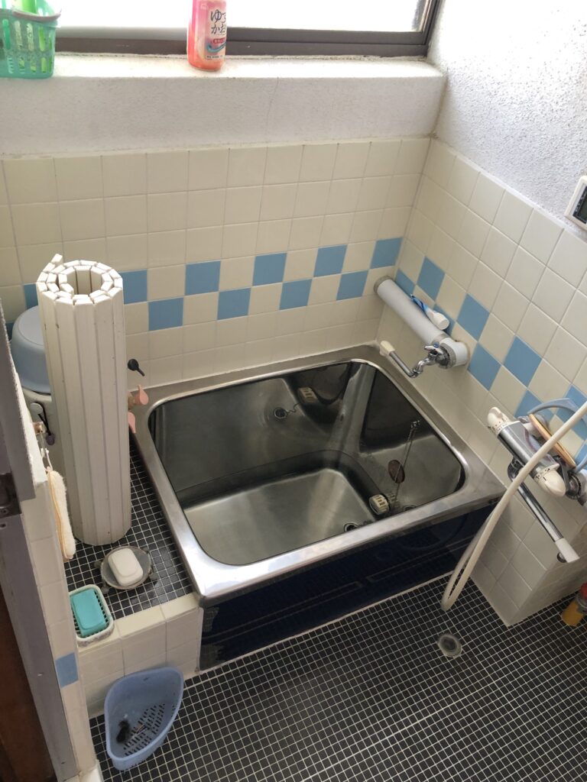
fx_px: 633
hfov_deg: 49.7
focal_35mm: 28
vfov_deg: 63.4
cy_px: 391
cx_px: 294
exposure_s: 1/30
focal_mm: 3.99
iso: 32
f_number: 1.8
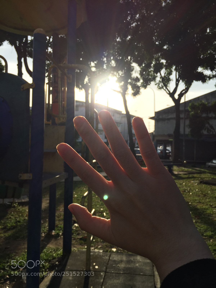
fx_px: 241
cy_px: 144
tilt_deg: +0.1
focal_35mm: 29
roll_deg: -1.4
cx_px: 108
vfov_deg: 61.7
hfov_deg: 48.2
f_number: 2.2
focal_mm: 4.15
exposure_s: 1/989
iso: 32
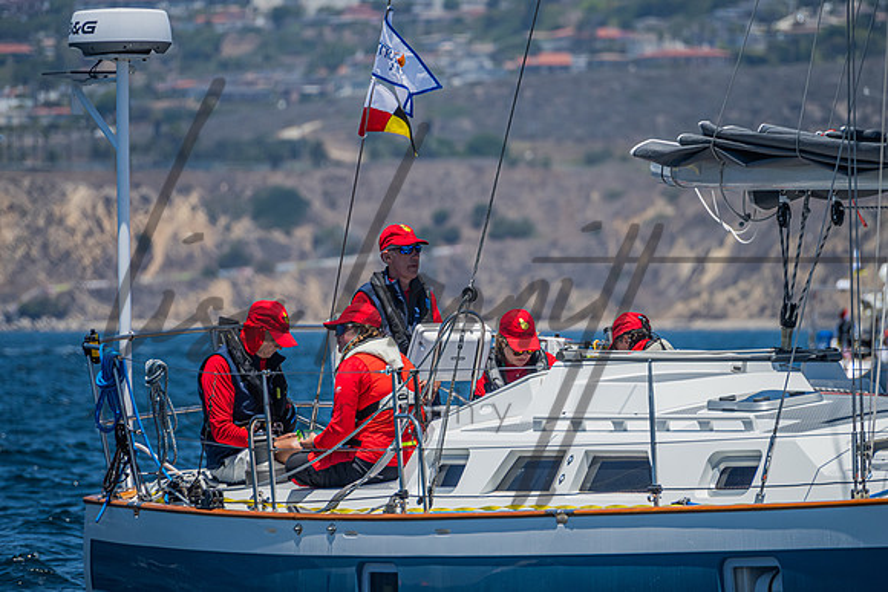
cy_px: 311
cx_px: 413
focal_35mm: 514
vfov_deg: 2.7
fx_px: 12675
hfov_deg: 4.0
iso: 400
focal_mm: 400
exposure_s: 1/1600
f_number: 8
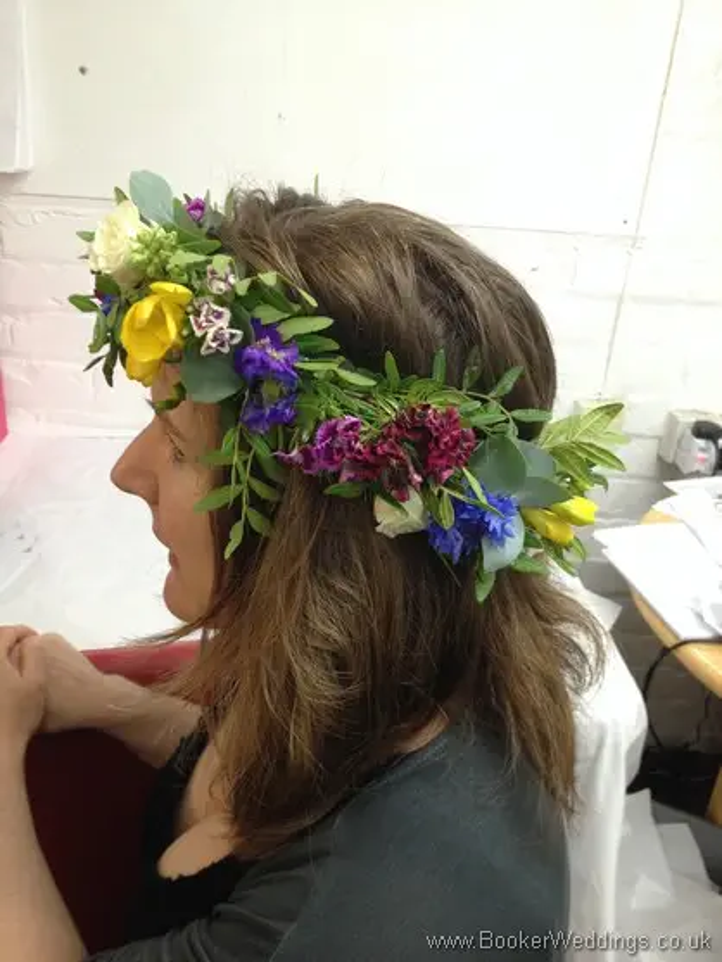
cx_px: 361
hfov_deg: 40.7
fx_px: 973
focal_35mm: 35
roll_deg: -5.1
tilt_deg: -23.8
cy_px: 481
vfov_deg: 52.6
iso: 125
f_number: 2.4
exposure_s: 1/20
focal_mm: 4.28
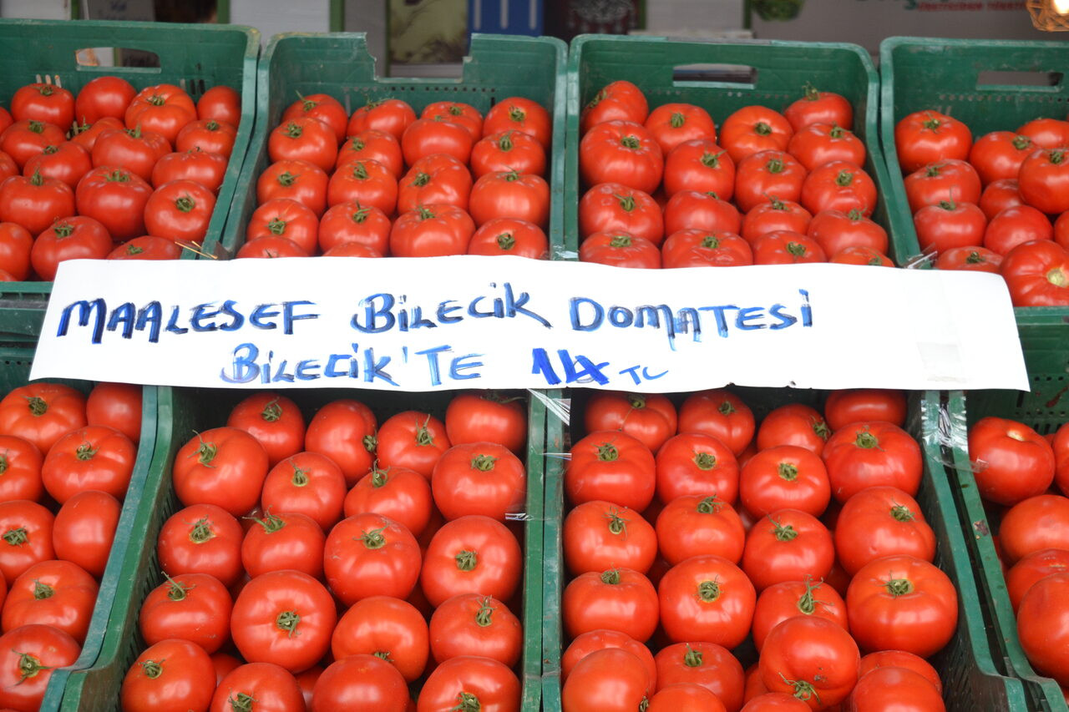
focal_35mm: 52
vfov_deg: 25.7
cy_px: 356
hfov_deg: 37.9
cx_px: 534
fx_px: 1559
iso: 400
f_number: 5.6
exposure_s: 1/125
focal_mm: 35
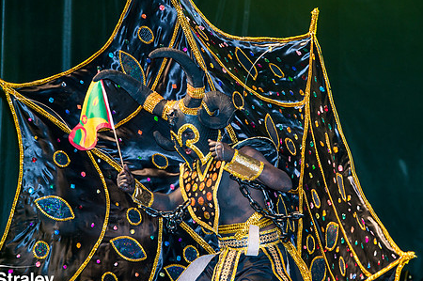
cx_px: 243
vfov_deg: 5.9
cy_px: 126
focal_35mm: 232
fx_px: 2723
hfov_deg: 8.9
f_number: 5.6
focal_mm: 180
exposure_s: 1/250
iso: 2000
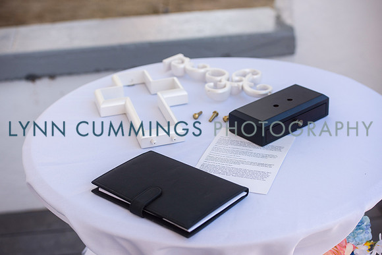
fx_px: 743
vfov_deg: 19.5
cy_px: 128
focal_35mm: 70
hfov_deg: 28.8
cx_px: 191
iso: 64
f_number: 3.5
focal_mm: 70
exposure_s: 1/800
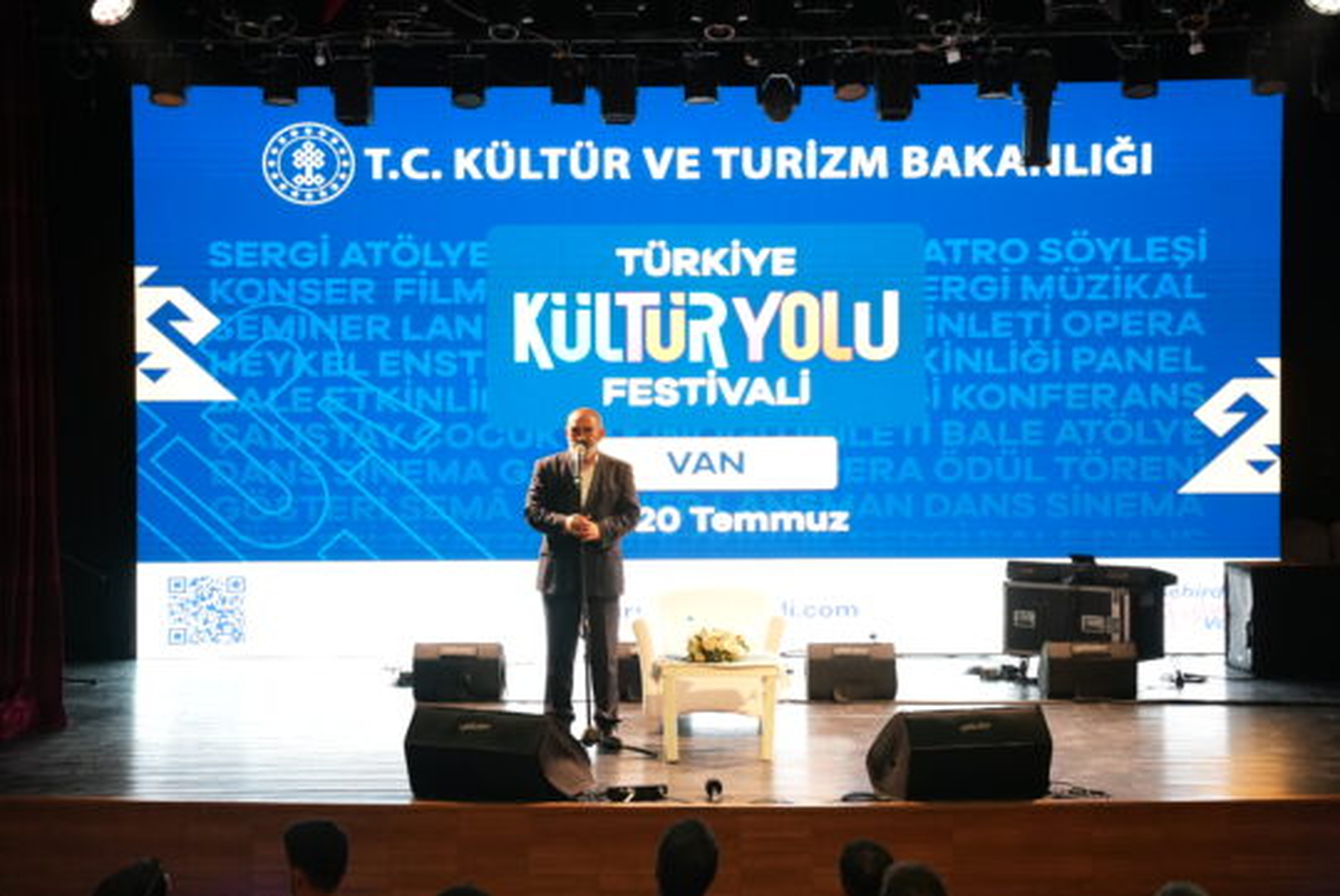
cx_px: 670
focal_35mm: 53
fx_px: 1963
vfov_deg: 25.7
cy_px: 448
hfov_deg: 37.7
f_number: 2.8
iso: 5000
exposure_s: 1/200
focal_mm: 52.7
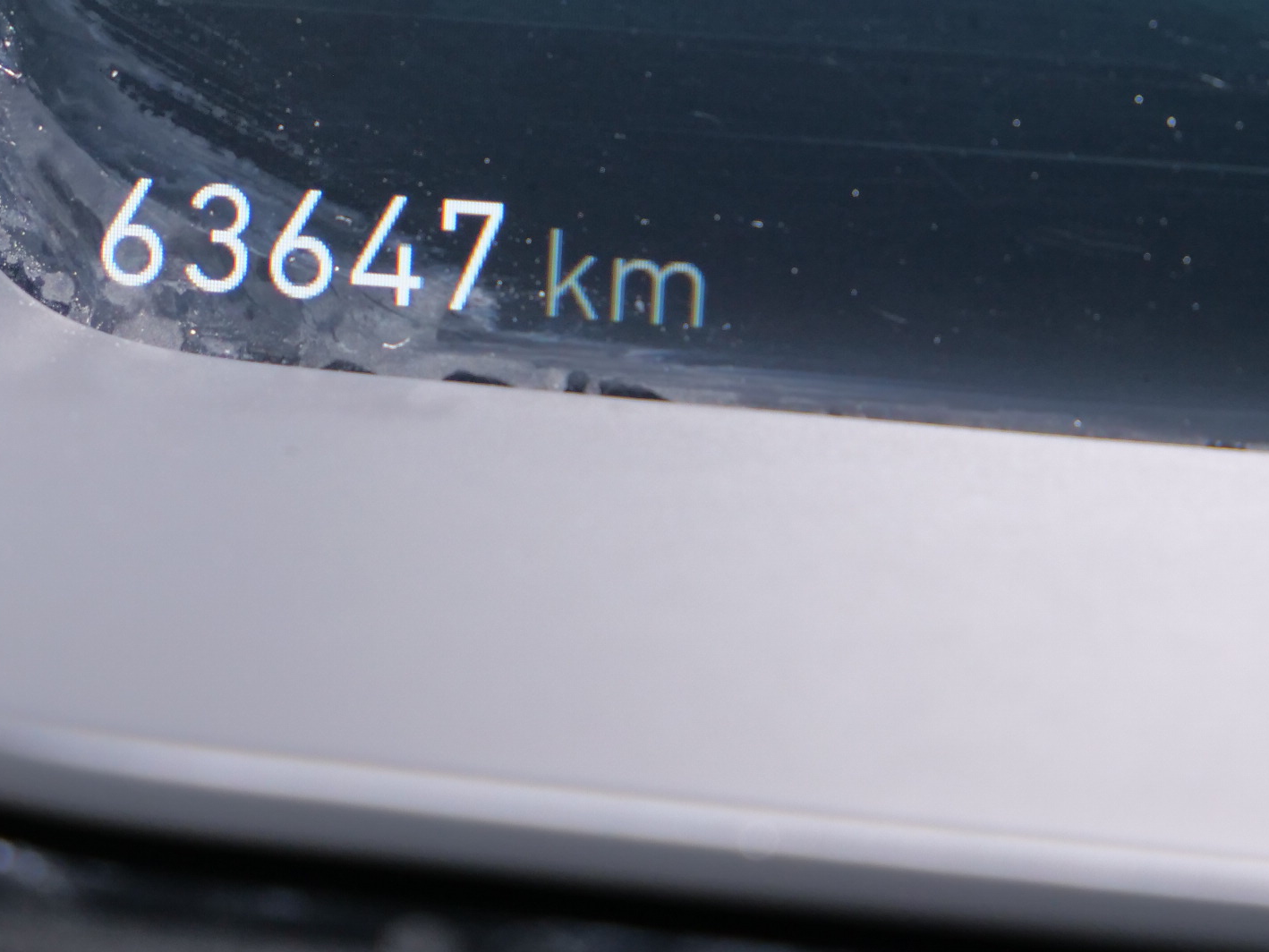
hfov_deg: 8.9
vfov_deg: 6.7
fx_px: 8140
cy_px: 236
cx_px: 319
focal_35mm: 222
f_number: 5.6
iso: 800
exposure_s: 1/15
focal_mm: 60
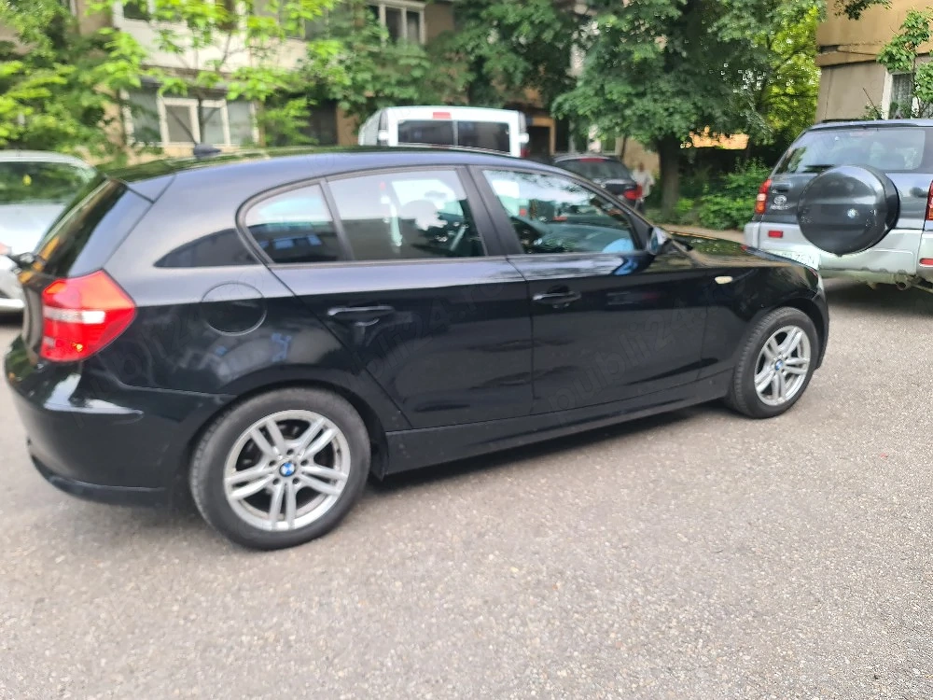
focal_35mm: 25
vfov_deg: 54.9
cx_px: 466
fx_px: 674
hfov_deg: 69.4
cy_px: 350
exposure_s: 1/100
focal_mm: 7
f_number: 1.8
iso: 80
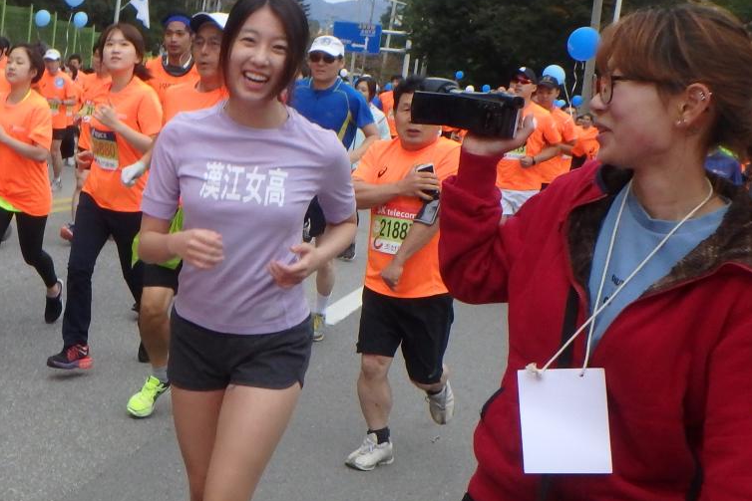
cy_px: 208
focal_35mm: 32
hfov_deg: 58.7
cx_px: 398
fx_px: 669
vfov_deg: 41.0
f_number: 4.6
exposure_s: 1/500
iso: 400
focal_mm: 5.2
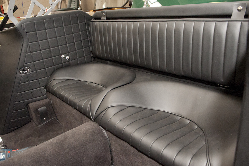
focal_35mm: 24
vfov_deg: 53.1
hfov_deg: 73.8
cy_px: 83
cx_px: 124
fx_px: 166
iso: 3200
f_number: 9
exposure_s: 1/80
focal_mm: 24
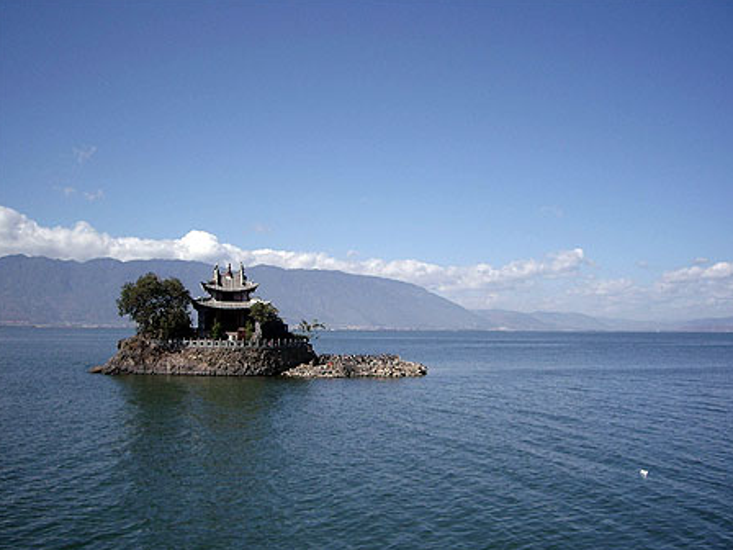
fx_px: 826
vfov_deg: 36.8
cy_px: 277
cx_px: 370
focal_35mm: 39
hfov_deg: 47.9
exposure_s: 1/640
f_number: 4.3
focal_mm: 6.2
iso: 64
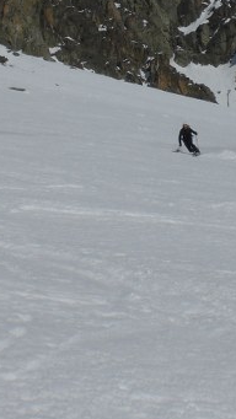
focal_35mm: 97
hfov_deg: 12.5
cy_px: 98
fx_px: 1078
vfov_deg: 21.8
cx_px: 102
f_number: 4.4
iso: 50
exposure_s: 1/2000
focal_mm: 6.3
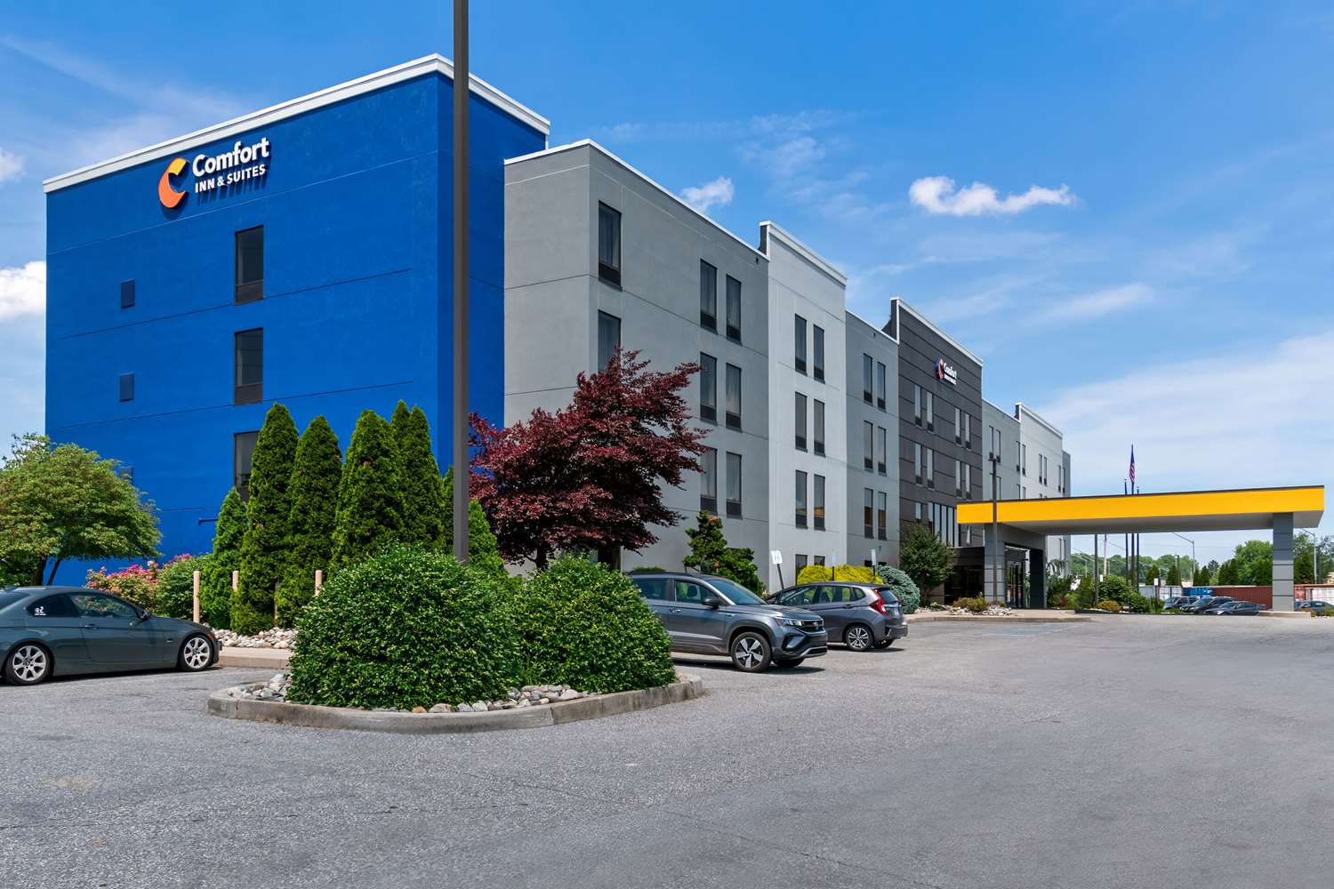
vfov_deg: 56.1
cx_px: 667
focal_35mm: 22
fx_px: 834
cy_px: 444
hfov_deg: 77.3
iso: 400
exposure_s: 1/1500
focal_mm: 15
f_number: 8
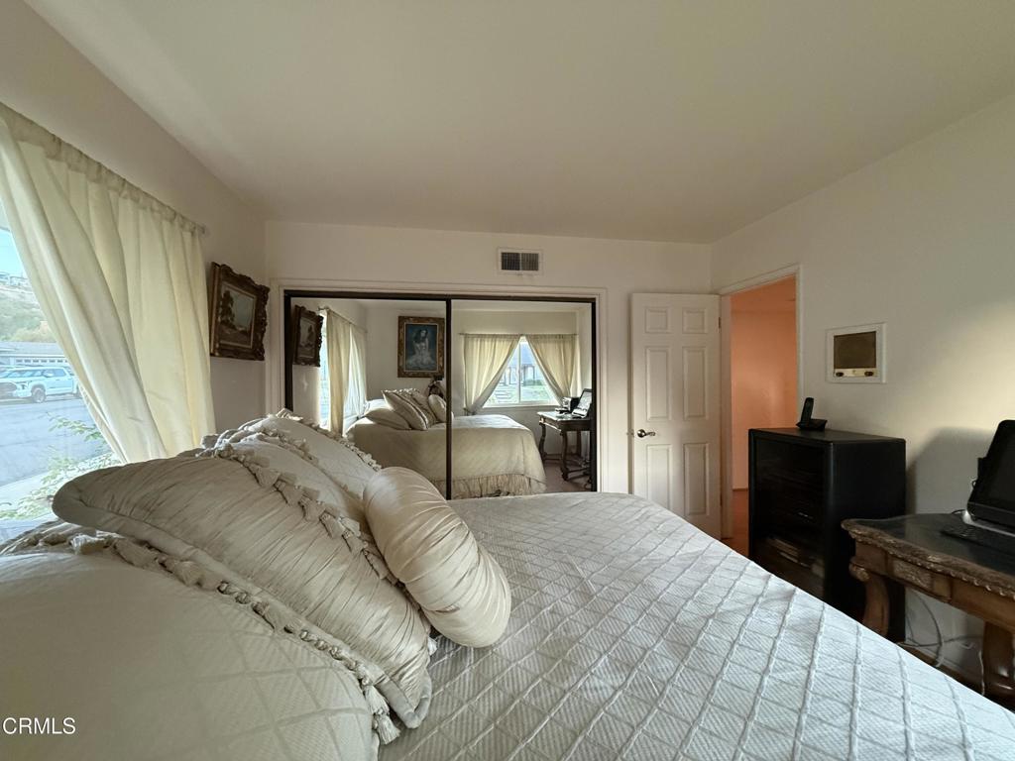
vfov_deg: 85.7
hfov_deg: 102.1
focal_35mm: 14
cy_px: 380
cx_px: 508
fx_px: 411
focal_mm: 2.22
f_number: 2.2
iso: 500
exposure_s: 1/60
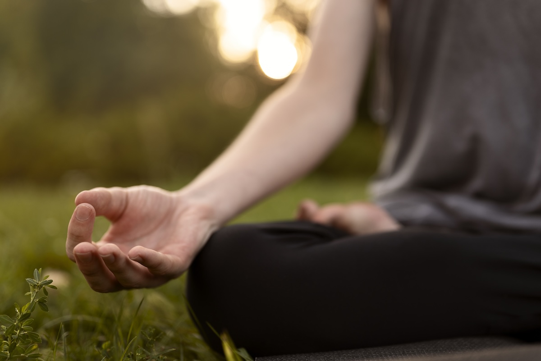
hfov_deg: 39.6
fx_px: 752
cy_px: 180
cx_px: 270
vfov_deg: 27.0
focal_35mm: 50
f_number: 2
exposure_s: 1/1000
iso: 320
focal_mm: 50
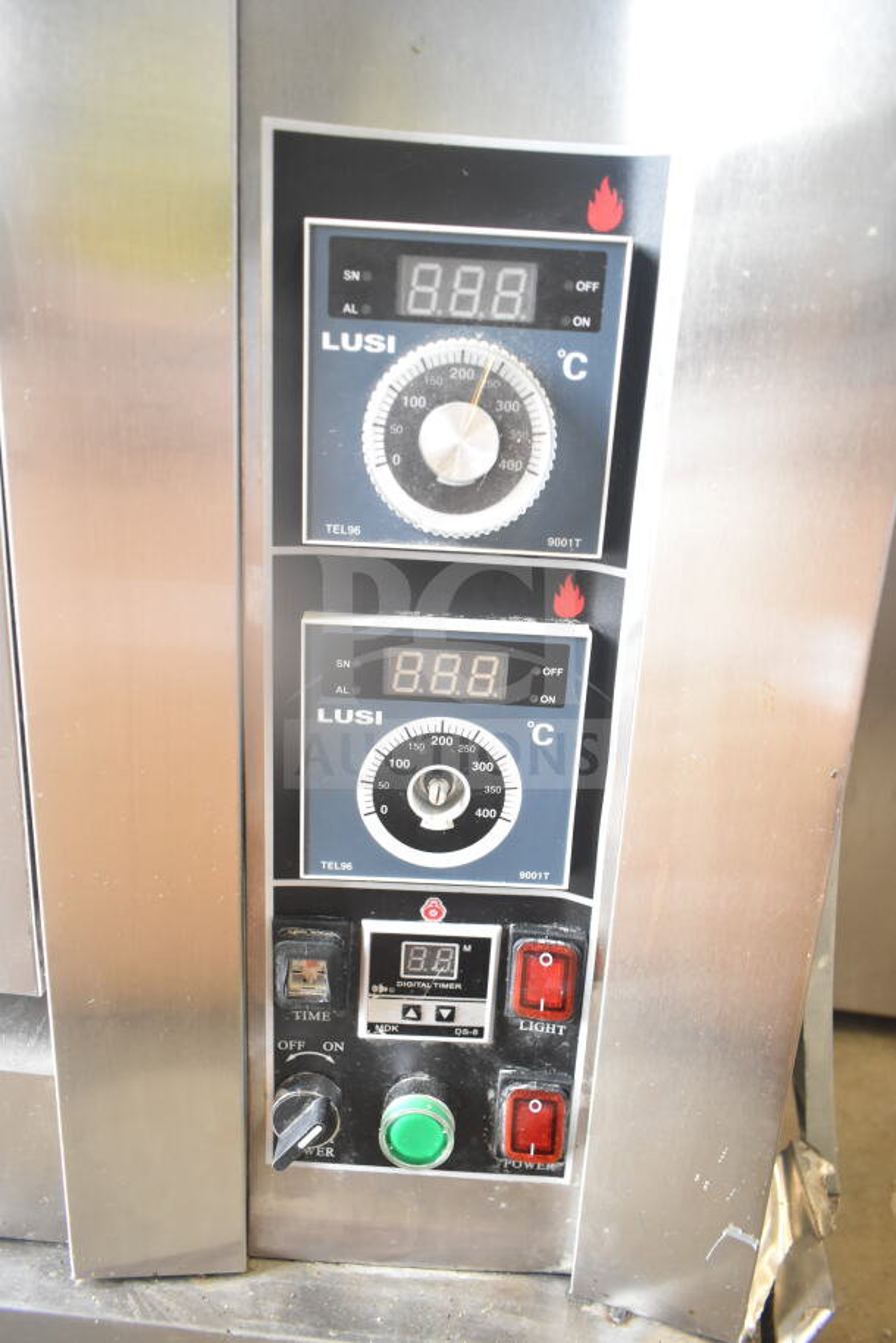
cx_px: 448
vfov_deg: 67.4
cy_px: 672
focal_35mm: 27
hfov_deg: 48.0
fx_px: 1007
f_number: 4
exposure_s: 1/60
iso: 1600
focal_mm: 18
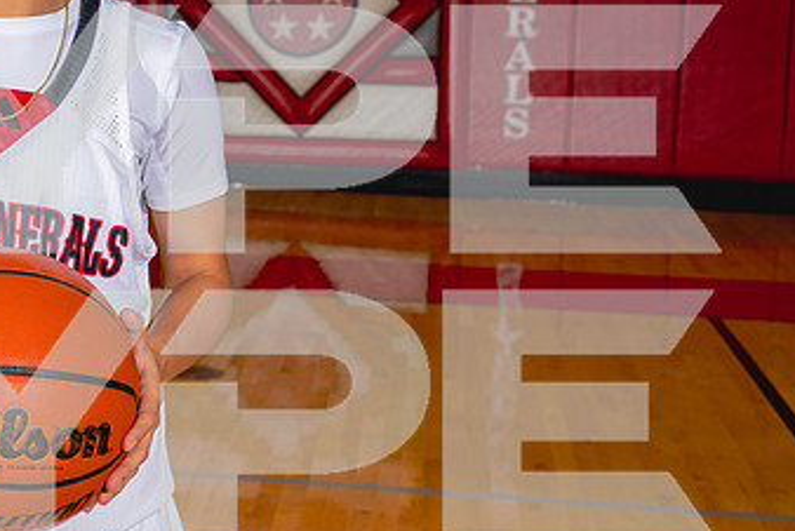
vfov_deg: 16.2
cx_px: 122
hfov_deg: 23.7
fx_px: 1857
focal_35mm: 84
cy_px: 130
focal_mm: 49
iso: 800
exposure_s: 1/250
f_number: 8
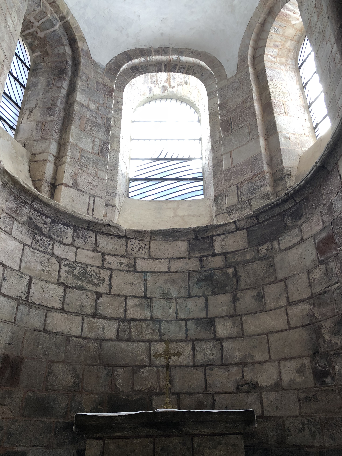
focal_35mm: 29
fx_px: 382
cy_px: 224
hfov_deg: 48.2
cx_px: 171
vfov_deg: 61.7
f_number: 1.8
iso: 25
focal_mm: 4
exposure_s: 1/40
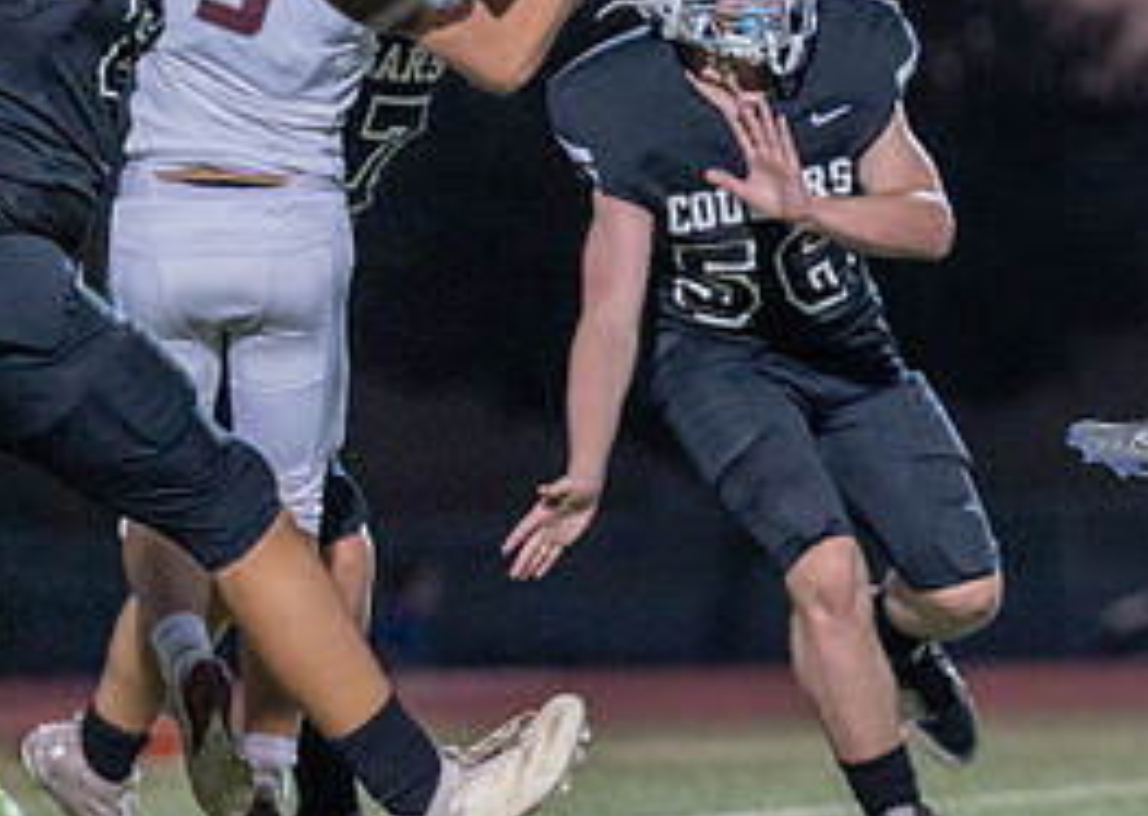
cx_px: 1633
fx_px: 19174
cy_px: 203
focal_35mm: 589
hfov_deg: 3.4
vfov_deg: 2.4
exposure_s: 1/1000
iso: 1250
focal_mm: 200
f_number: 2.8
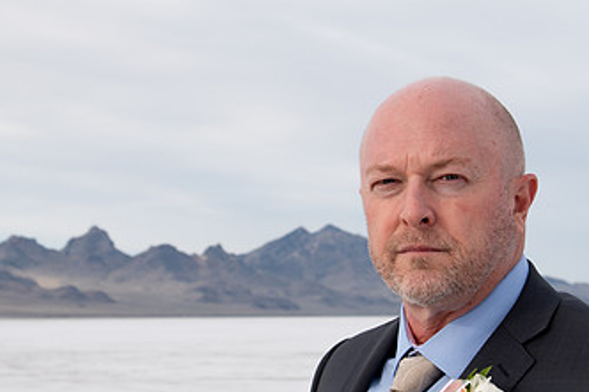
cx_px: 287
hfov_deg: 16.7
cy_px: 175
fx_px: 2011
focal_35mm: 123
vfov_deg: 11.1
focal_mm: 46
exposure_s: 1/400
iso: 200
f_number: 8
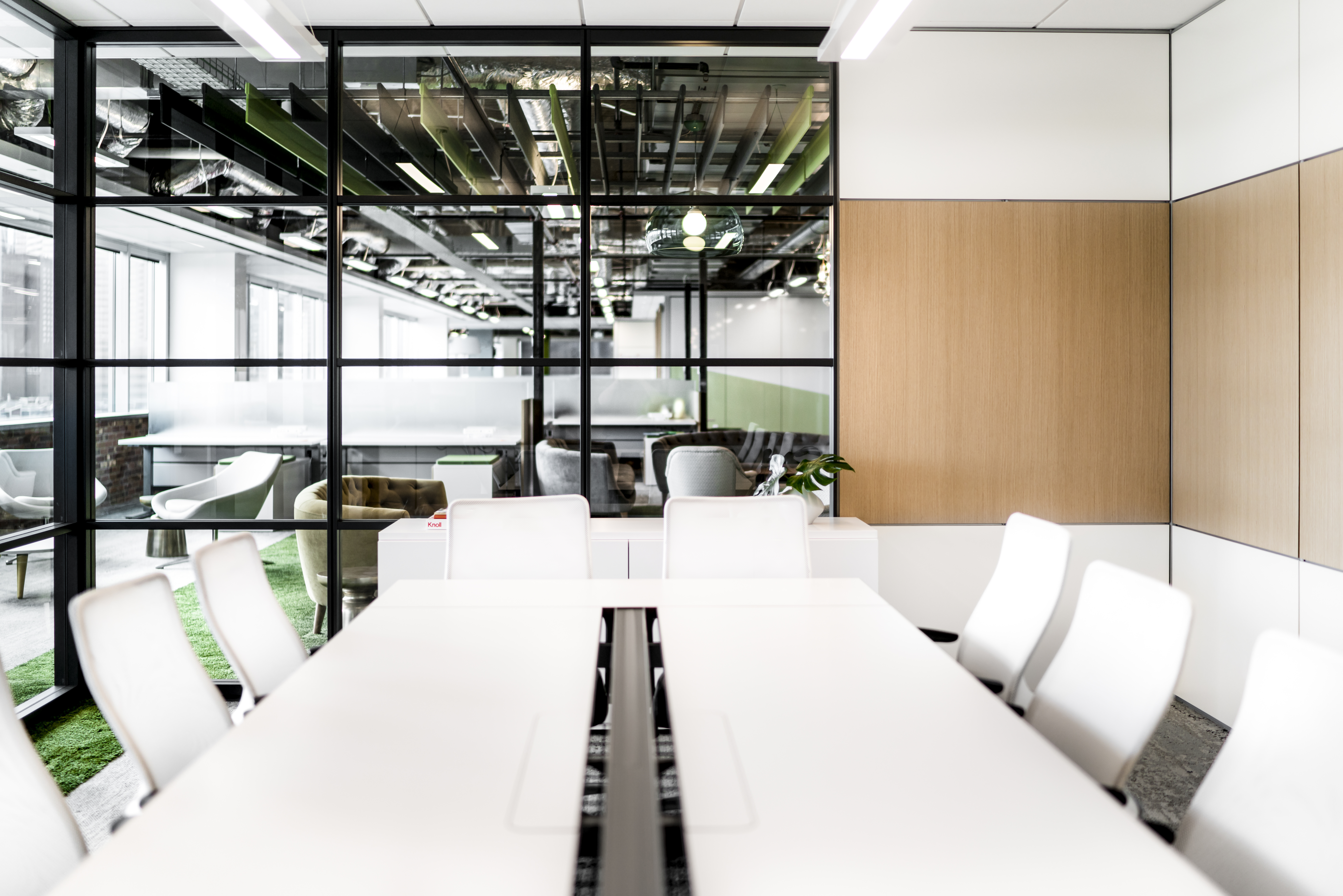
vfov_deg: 37.9
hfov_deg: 54.4
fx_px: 1306
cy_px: 448
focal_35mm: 35
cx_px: 672
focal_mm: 35
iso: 250
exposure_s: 1/250
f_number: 1.4
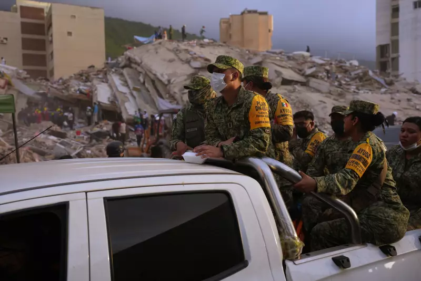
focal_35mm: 35
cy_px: 140
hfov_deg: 54.4
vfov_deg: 37.8
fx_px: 409
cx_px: 210
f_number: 3.2
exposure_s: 1/640
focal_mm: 35
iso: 125
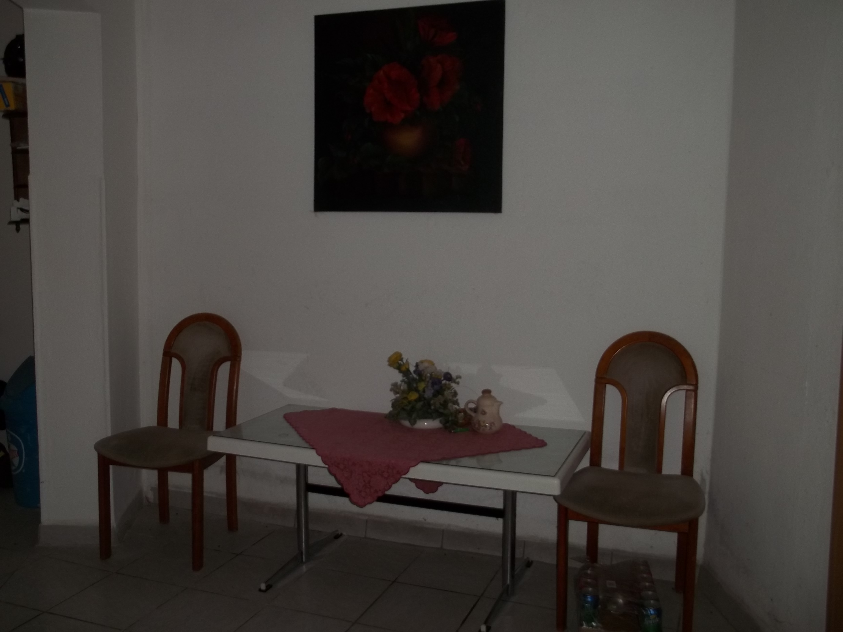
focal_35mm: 33
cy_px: 316
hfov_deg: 55.4
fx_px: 804
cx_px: 422
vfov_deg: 42.9
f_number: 3.3
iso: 64
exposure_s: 1/30
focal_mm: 5.9
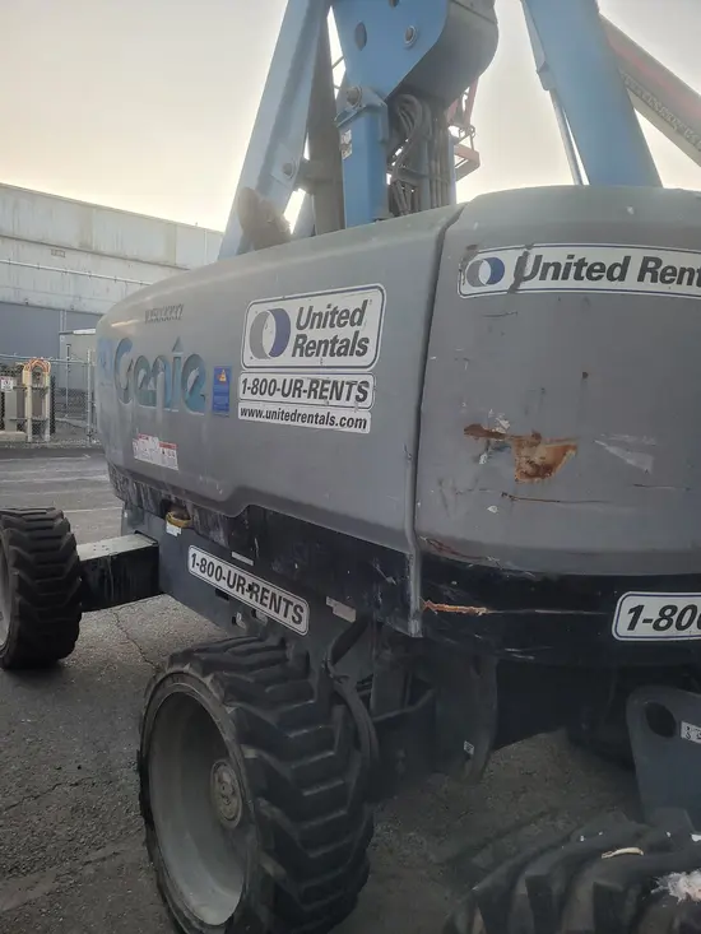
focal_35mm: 26
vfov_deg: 67.3
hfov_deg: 53.1
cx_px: 350
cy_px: 467
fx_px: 702
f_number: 1.8
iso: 100
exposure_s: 1/120
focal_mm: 5.4
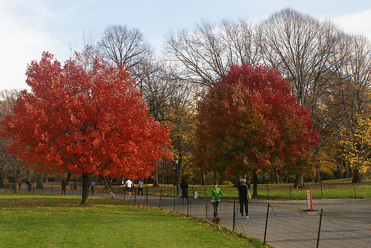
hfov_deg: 49.5
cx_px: 186
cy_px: 124
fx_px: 402
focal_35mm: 39
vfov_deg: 34.2
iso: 400
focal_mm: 26
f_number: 8
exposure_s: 1/250
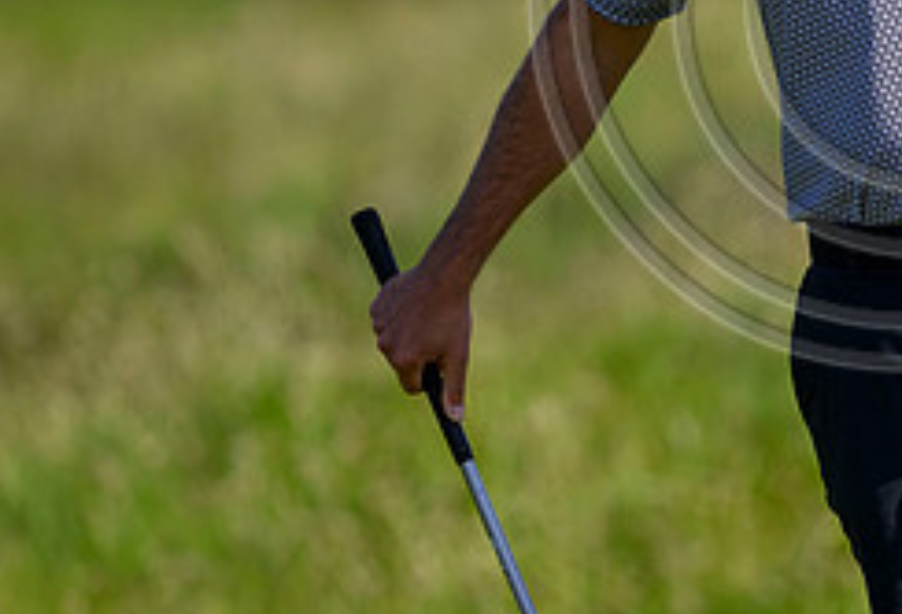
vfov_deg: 1.3
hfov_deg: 1.9
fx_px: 27835
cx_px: 1093
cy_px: -120
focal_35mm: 1104
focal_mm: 400
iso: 500
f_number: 4.5
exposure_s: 1/4000
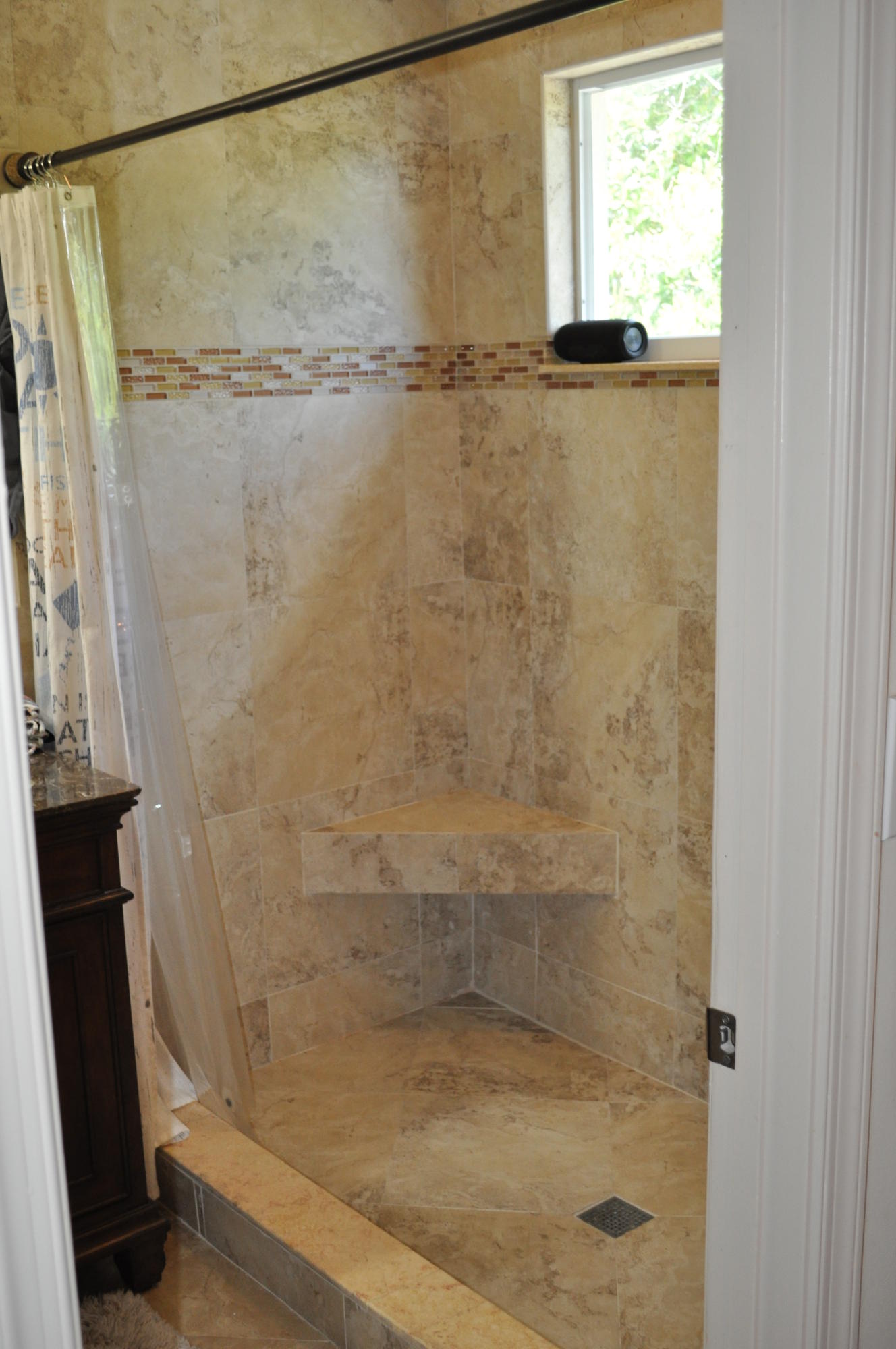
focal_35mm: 39
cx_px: 448
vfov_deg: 49.6
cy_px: 674
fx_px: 1460
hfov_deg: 34.1
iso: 800
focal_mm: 26
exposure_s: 1/60
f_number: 4.2
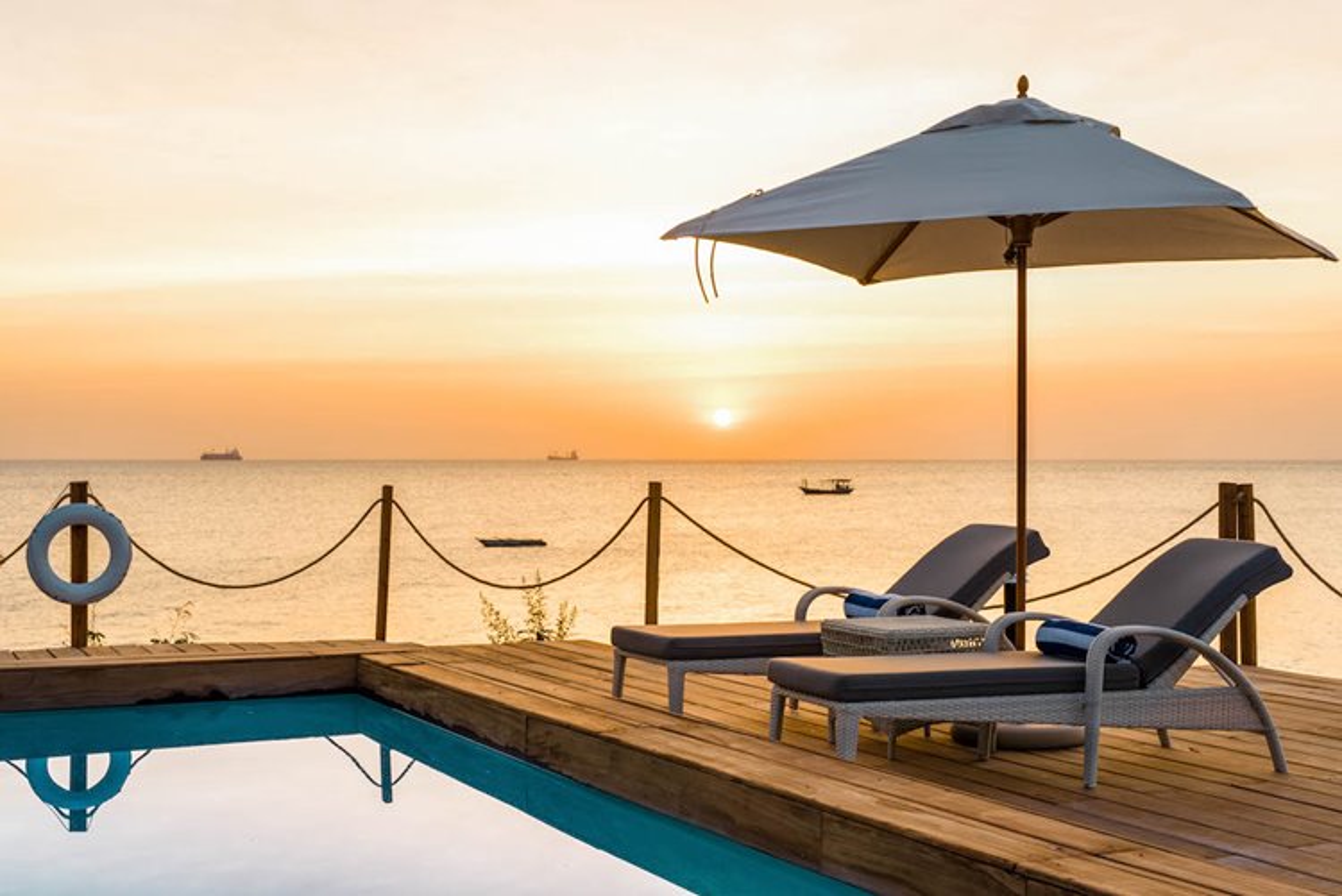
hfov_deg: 39.6
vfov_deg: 27.0
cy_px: 448
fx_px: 1865
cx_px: 671
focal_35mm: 50
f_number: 10
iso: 200
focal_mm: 50
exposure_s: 1/25
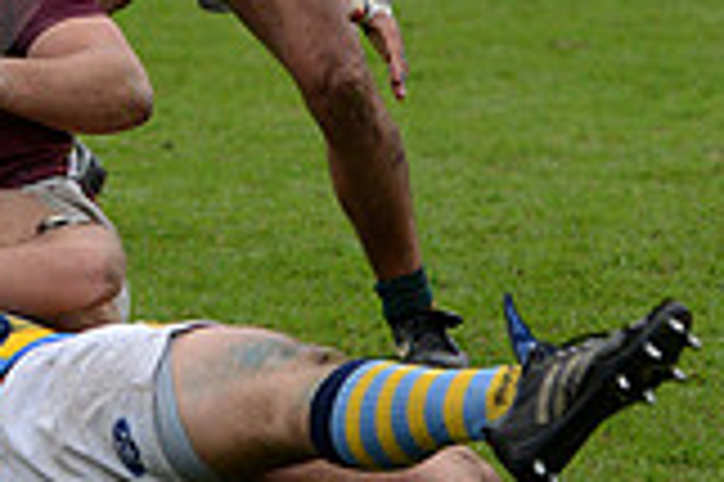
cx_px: 526
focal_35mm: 342
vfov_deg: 4.0
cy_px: -155
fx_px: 6871
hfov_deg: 6.0
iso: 1250
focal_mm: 95
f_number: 2.8
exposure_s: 1/500
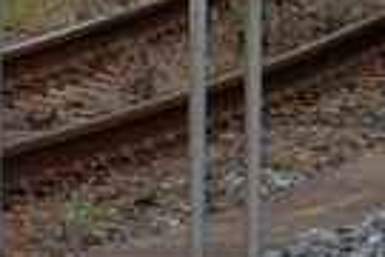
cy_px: -495
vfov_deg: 1.3
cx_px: 590
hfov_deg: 2.0
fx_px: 11004
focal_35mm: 1029
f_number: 4.5
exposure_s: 1/500
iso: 100
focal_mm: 116
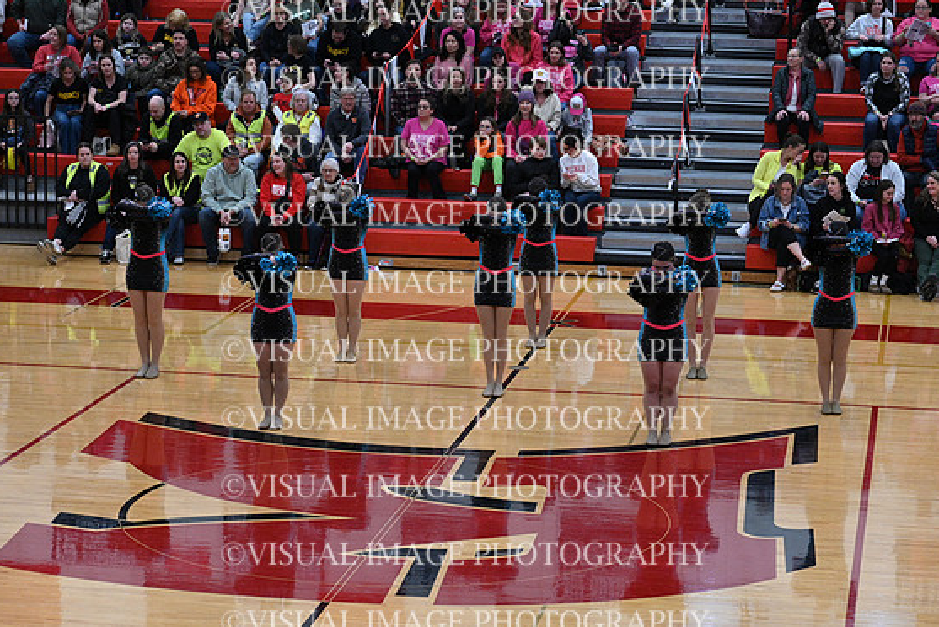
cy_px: 316
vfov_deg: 13.3
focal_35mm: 103
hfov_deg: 19.8
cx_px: 465
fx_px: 2688
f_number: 4
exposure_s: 1/400
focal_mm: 99
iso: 4000
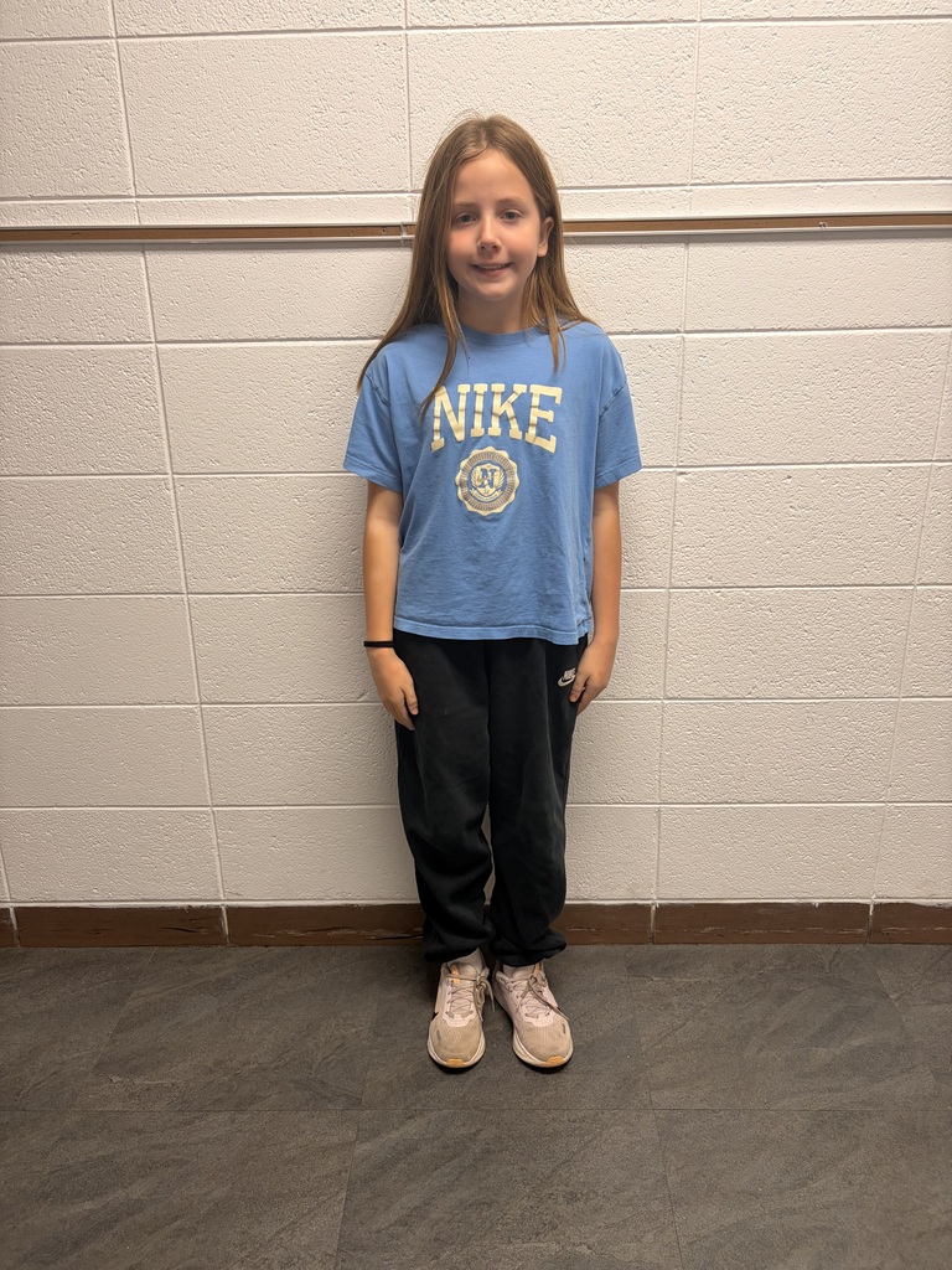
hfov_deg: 53.1
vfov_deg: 67.3
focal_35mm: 26
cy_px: 635
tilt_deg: -19.1
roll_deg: +1.2
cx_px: 476
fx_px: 953
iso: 125
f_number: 1.6
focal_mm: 5.96
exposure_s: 1/60
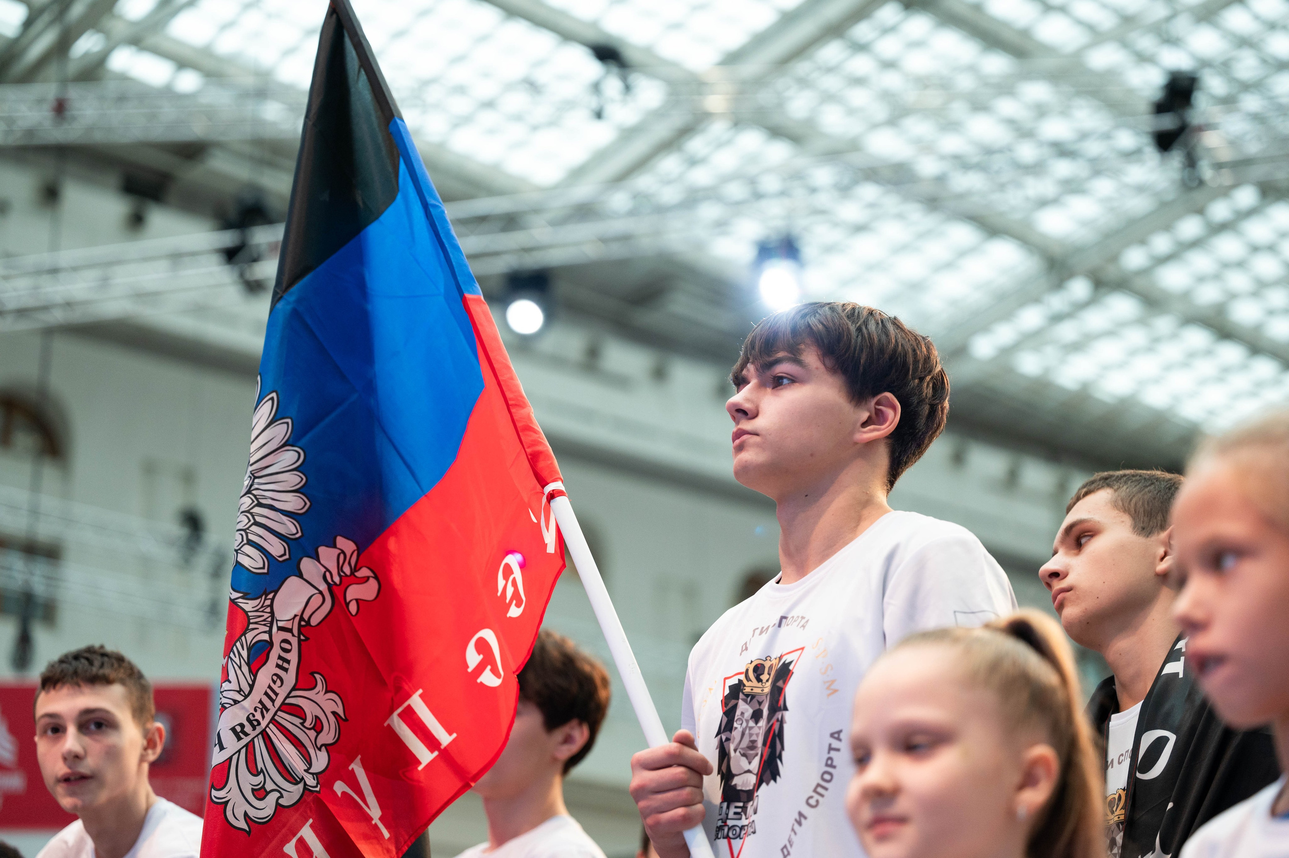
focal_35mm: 70
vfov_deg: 19.4
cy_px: 429
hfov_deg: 28.9
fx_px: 2505
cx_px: 644
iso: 1250
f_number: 2.8
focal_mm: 70
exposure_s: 1/500
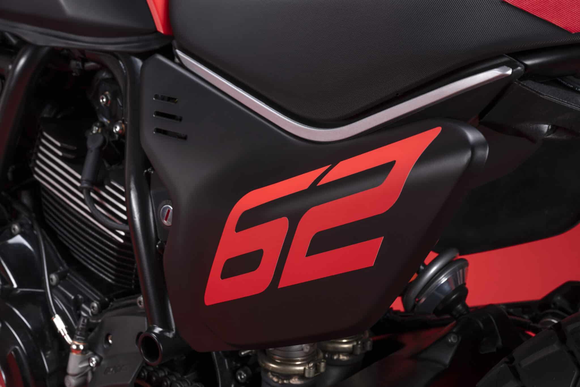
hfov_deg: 33.4
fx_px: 967
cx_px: 290
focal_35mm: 60
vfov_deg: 22.6
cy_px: 194
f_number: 11
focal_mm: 60
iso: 100
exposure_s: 1/100
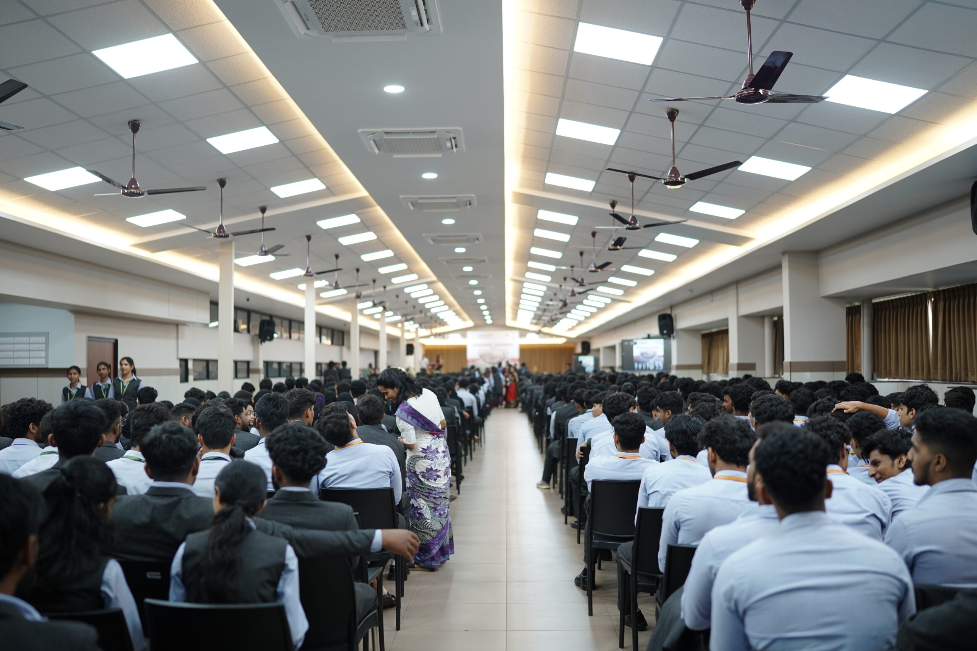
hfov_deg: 54.4
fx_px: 950
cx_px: 488
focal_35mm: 35
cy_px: 326
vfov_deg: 37.9
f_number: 1.4
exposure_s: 1/200
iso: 400
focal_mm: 35
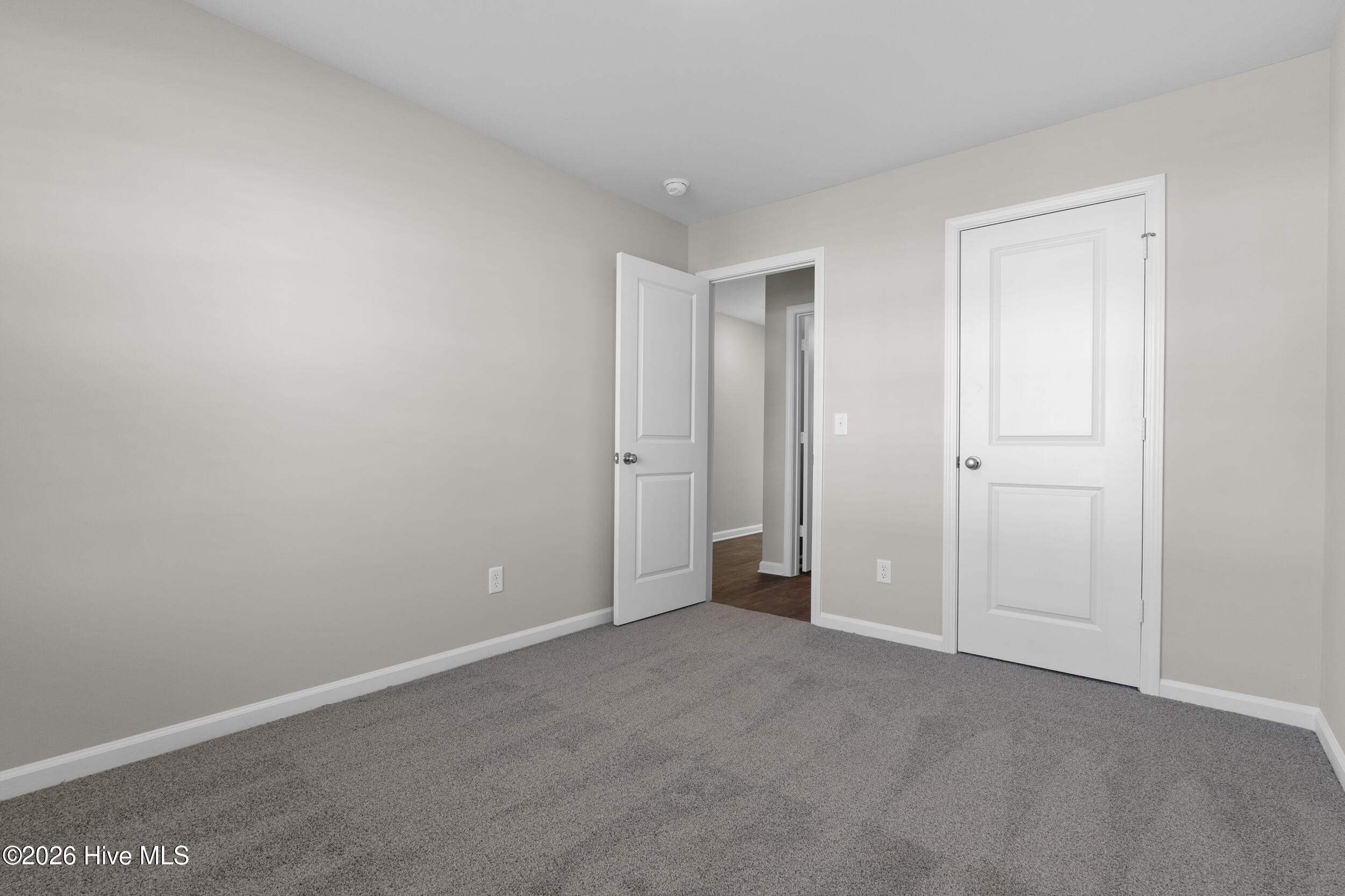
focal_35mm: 16
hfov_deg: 95.0
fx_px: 616
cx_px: 672
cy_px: 448
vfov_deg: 72.1
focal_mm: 11
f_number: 6.3
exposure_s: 1/10
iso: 200
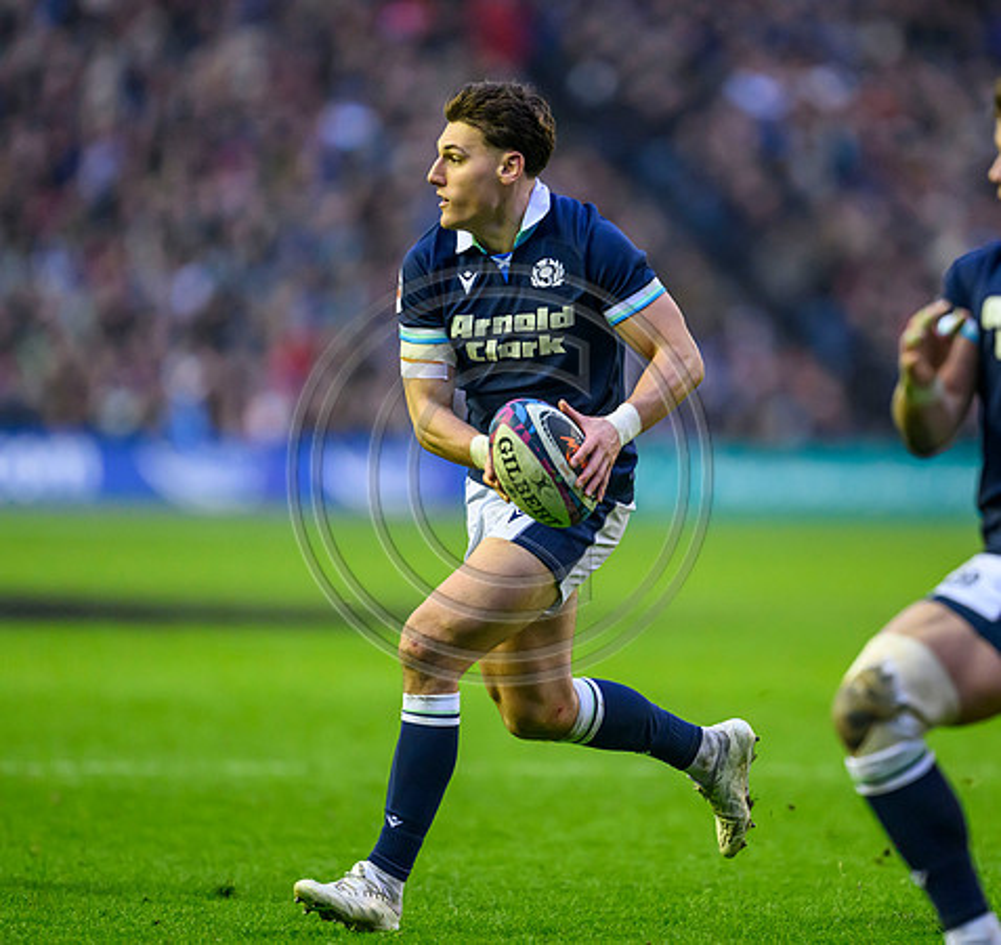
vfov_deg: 3.4
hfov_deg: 3.6
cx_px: 709
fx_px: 15769
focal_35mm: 496
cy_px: 473
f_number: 2.8
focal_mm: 400
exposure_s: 1/2000
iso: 5000
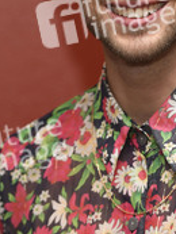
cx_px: 145
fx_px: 1835
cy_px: 84
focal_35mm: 271
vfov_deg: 7.3
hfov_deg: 5.5
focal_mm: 122
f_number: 3.5
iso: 800
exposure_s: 1/400
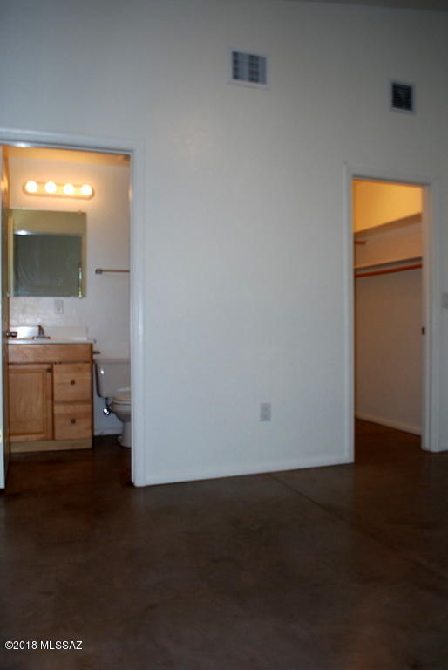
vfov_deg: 67.3
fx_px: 503
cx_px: 224
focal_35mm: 27
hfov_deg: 48.0
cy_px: 335
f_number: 3.5
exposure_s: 1/60
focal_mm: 18
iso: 200
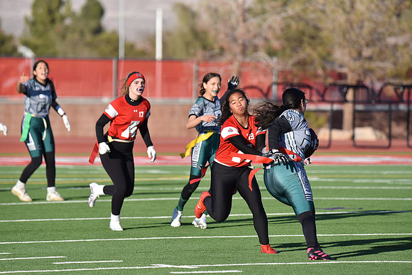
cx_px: 206
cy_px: 138
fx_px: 4006
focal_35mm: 350
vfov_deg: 3.9
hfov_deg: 5.9
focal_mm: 350
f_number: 6
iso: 900
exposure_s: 1/4000
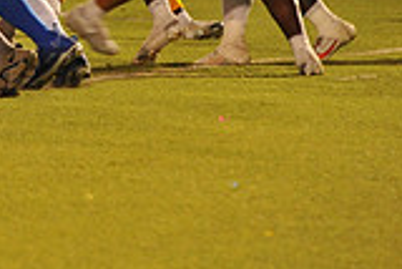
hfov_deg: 2.8
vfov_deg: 1.9
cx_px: -264
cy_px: -103
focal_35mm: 723
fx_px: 8081
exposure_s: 1/160
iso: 3200
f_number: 6.3
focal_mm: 200
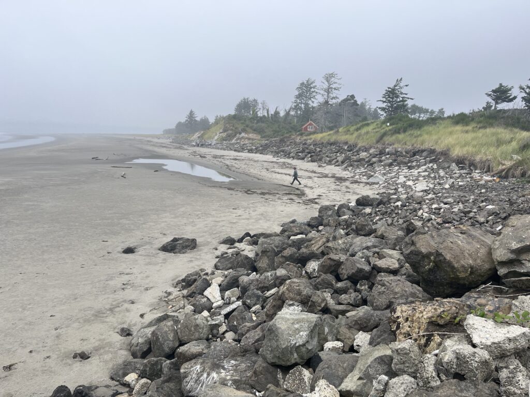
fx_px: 398
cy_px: 198
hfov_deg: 67.3
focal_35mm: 26
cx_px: 265
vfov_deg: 53.1
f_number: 1.6
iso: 50
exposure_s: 1/1355
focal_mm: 5.1
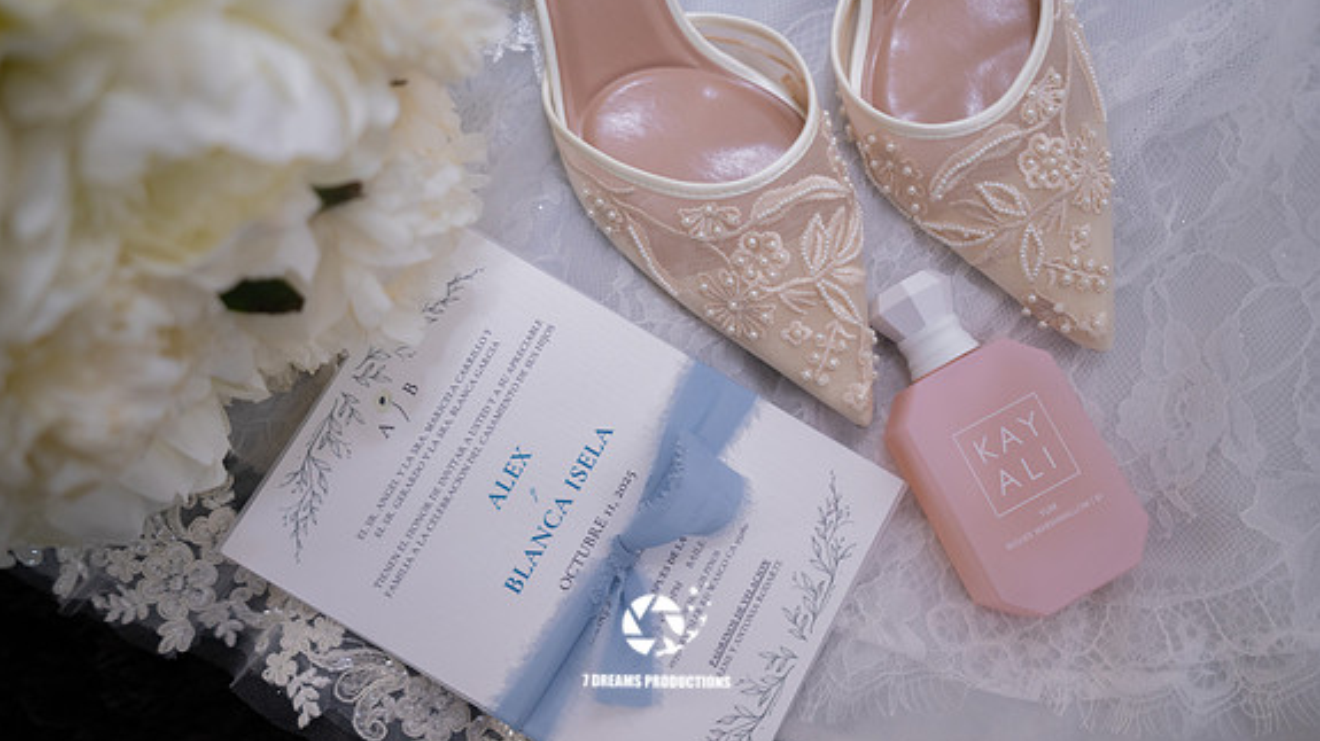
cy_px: 315
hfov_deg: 54.0
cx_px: 657
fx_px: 1295
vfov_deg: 31.9
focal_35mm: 37
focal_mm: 35
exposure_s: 1/125
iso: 1000
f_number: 2.8
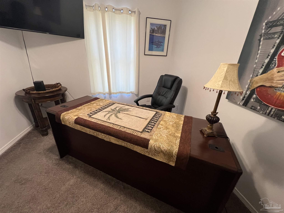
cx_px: 142
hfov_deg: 106.2
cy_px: 106
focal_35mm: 13
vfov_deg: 89.9
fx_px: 107
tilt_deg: -23.3
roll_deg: -2.5
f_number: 1.8
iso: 200
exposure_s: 1/60
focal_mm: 1.57
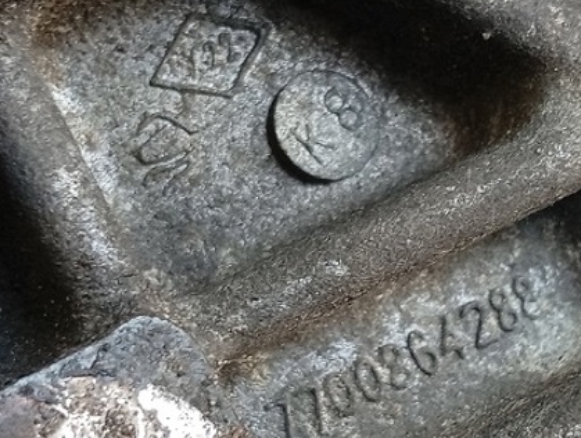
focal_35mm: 79
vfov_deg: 18.7
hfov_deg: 24.5
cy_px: 298
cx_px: 414
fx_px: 1329
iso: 234
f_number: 1.8
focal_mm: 3.96
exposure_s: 1/33.3
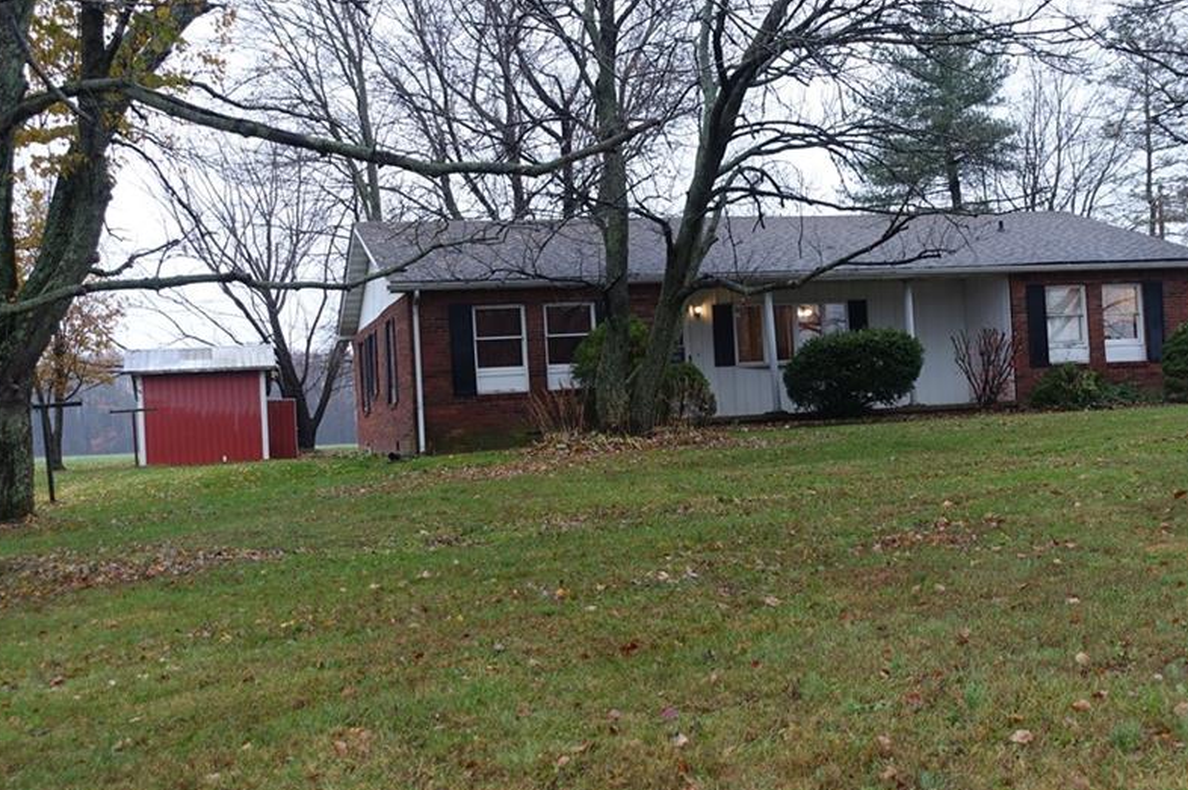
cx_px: 630
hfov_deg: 45.4
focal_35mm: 43
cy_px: 409
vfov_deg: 31.1
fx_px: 1418
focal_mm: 11.93
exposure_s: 1/50
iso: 125
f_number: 2.8
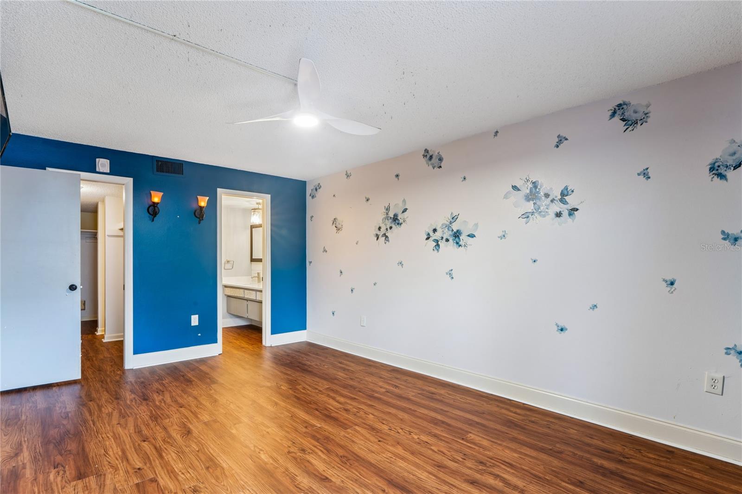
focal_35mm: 14
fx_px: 288
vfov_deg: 81.2
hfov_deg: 104.3
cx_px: 371
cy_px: 247
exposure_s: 2.5
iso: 100
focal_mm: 14
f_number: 13
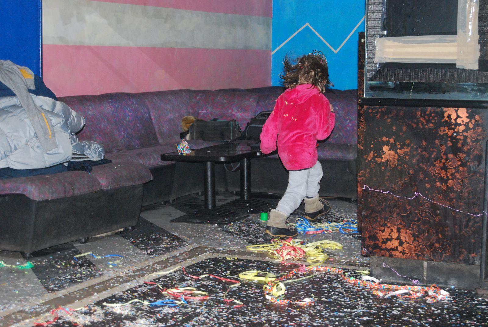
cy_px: 164
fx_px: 977
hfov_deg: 28.0
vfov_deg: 19.0
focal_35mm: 72
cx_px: 244
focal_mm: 48
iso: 1400
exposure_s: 1/60
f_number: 5.6
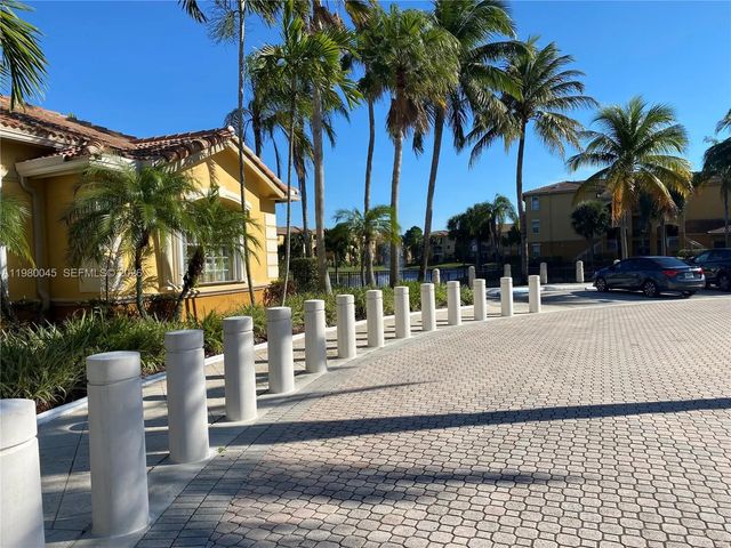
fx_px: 549
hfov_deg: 67.3
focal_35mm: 26
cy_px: 274
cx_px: 366
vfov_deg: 53.1
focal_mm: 4.25
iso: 32
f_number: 1.8
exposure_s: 1/3205
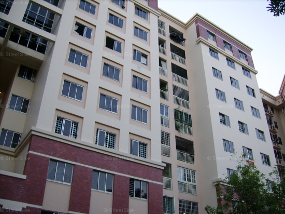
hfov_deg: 52.6
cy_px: 107
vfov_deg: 40.7
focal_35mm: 35
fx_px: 288
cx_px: 142
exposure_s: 1/65
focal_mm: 5.95
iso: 100
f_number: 2.8
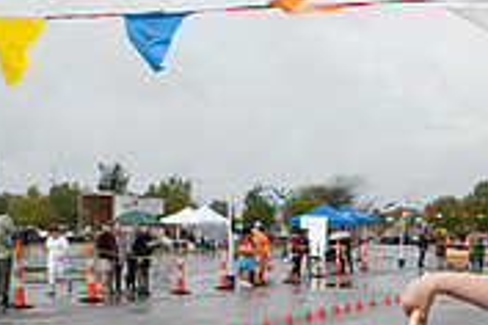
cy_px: 375
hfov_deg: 24.7
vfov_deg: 16.1
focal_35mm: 82
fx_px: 1111
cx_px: 276
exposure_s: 1/500
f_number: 7.1
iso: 400
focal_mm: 24
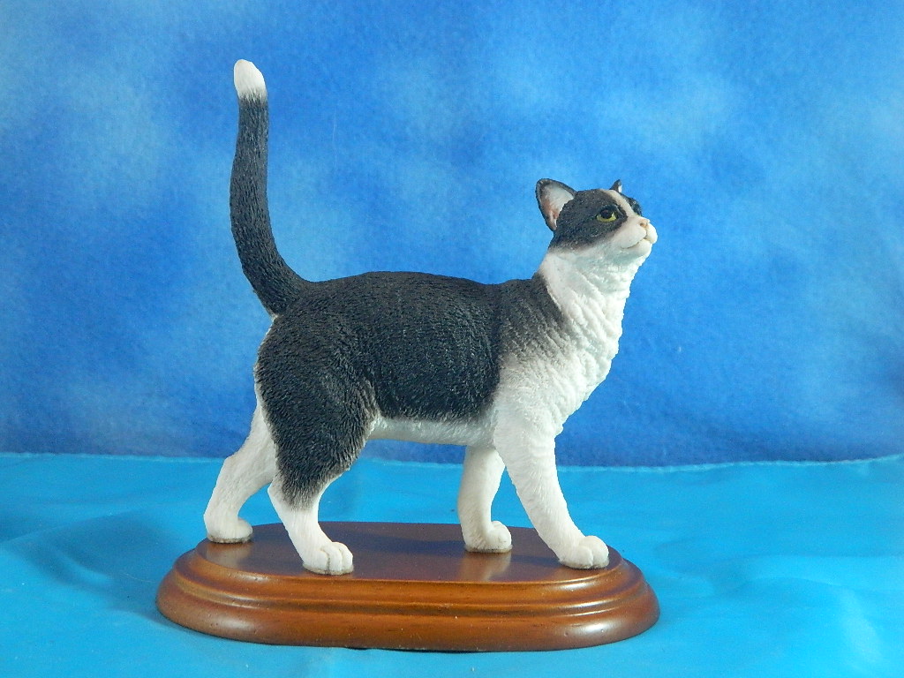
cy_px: 339
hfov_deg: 40.4
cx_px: 452
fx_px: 1227
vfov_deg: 30.9
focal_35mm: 47
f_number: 3.6
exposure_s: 1/30
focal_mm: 8.4
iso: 400
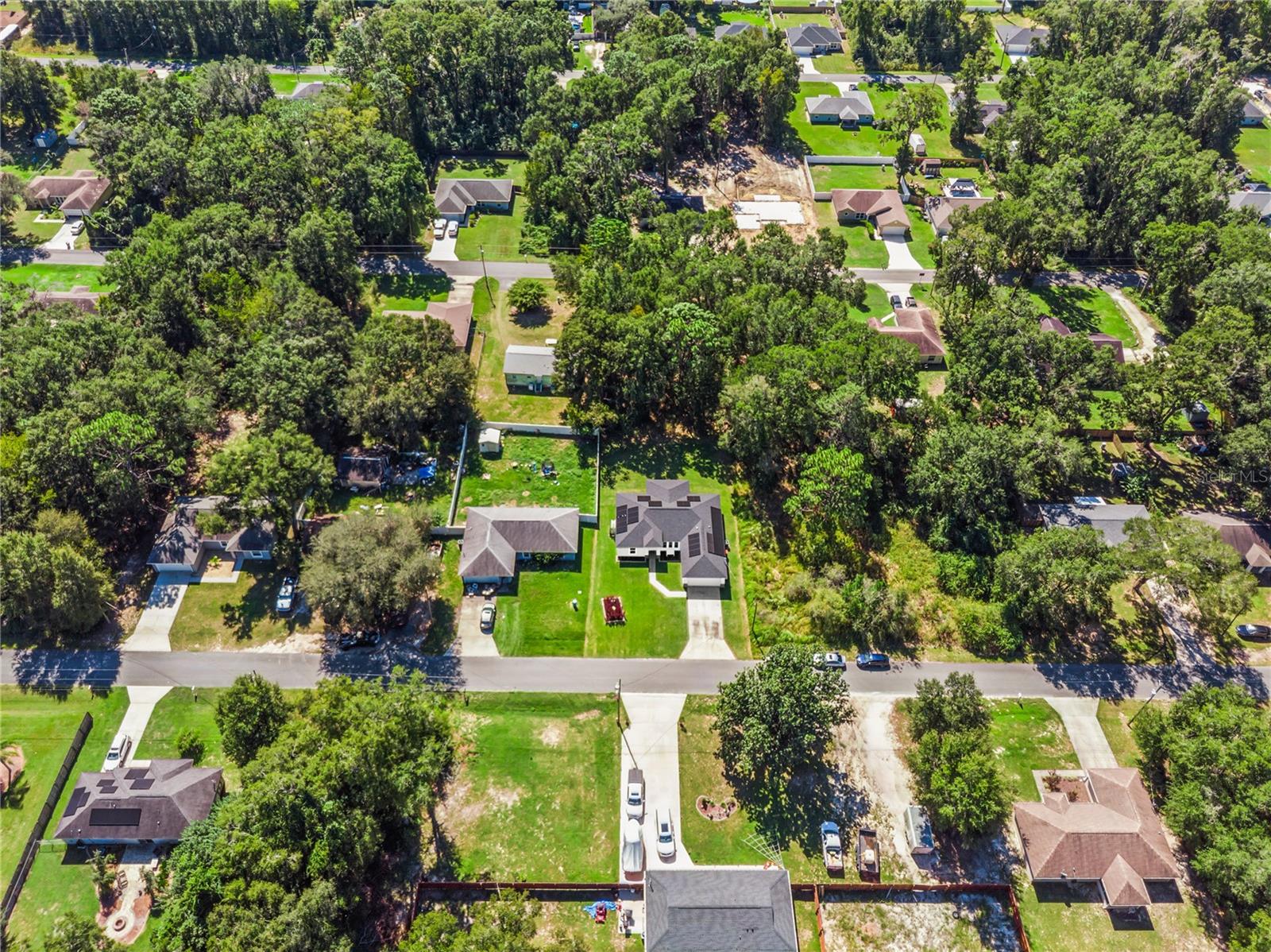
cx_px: 636
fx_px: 881
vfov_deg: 56.8
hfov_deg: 71.6
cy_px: 476
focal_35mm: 24
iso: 103
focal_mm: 4.5
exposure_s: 1/390
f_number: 2.8
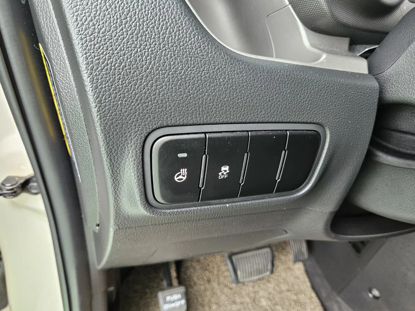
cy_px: 148
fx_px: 324
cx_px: 220
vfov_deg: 51.4
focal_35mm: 27
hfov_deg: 65.3
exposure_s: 1/170
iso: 400
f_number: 1.8
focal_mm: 5.4
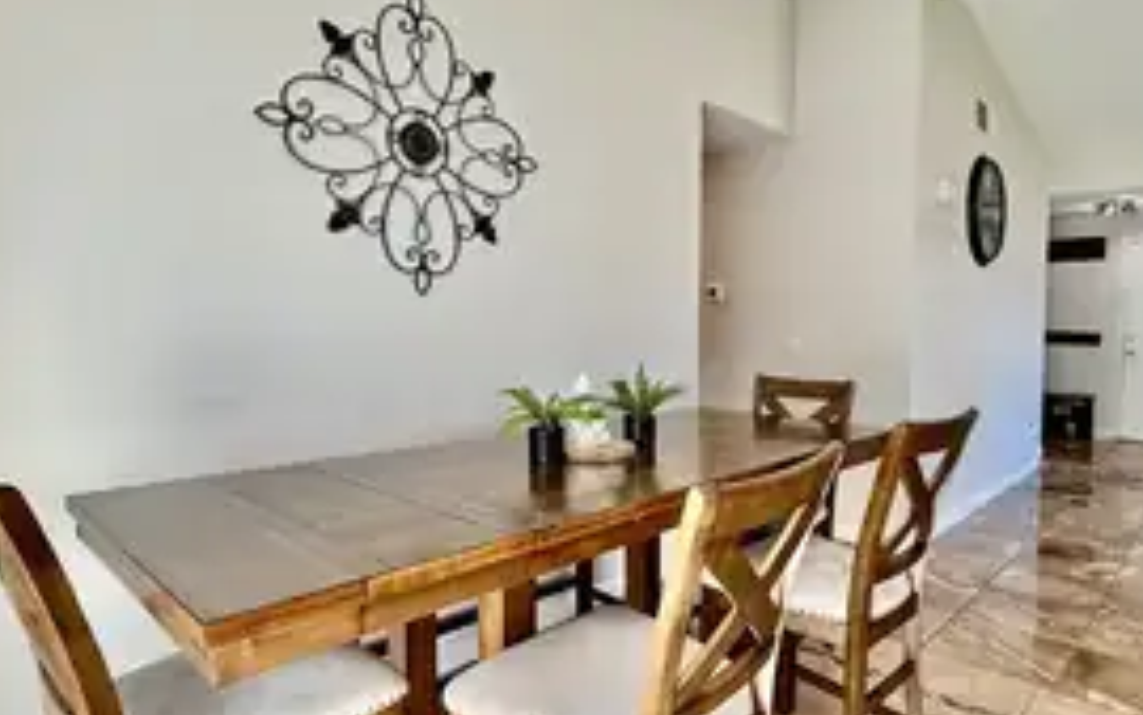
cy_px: 347
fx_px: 686
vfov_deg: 55.1
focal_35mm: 22
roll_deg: -0.3
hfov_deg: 79.4
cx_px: 631
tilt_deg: -1.6
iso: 100
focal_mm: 2.22
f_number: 2.2
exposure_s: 1/120
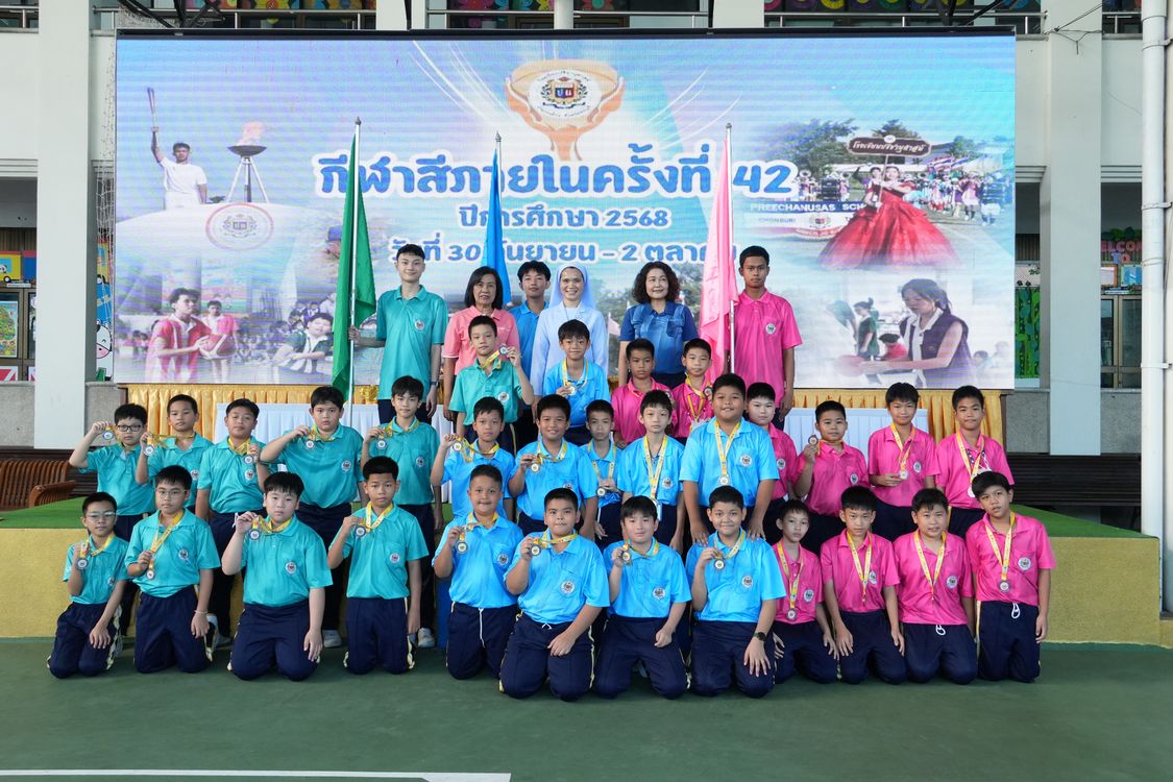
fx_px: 1026
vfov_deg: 41.7
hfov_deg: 59.5
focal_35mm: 32
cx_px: 586
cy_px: 391
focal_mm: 21
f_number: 7.1
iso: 1600
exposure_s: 1/125
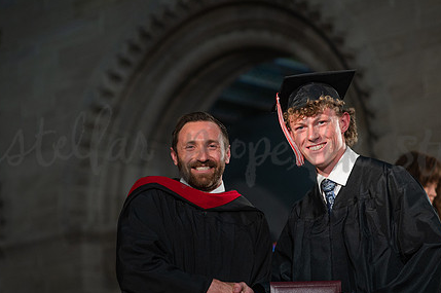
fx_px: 1407
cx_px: 274
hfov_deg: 17.8
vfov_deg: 11.9
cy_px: 143
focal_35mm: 115
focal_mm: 85
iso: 1250
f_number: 2.5
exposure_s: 1/320
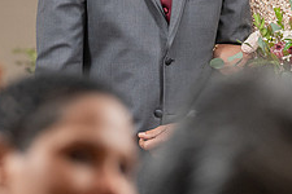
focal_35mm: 384
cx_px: 227
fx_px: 3114
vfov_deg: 3.6
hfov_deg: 5.4
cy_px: -19
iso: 2000
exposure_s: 1/200
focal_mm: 132
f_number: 4
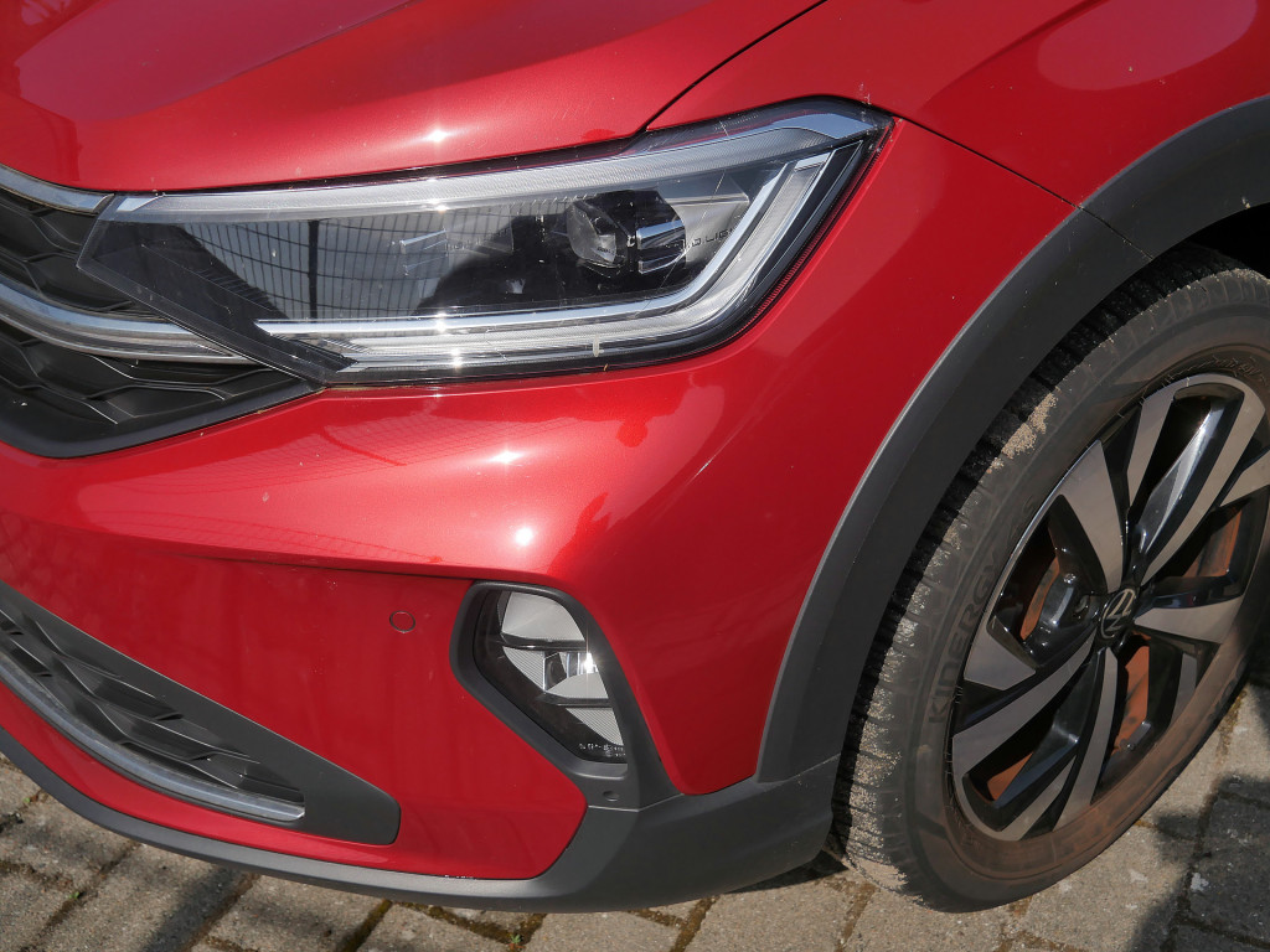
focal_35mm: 44
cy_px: 476
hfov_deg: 42.9
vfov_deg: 32.9
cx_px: 635
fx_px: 1614
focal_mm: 22
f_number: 4.2
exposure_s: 1/2500
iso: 200
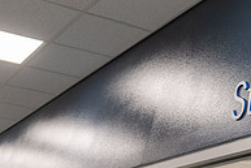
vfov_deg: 16.5
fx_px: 565
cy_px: 1
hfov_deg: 21.3
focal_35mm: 81
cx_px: 371
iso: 1600
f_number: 5
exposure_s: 1/160
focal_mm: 27
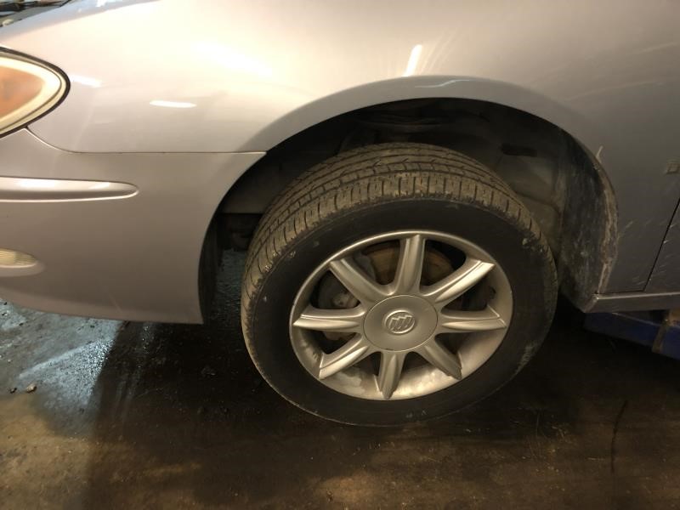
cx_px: 340
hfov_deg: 63.4
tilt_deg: -34.1
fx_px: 550
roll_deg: -1.4
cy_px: 255
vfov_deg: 49.7
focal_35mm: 28
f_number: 1.8
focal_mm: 3.99
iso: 100
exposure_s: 1/4
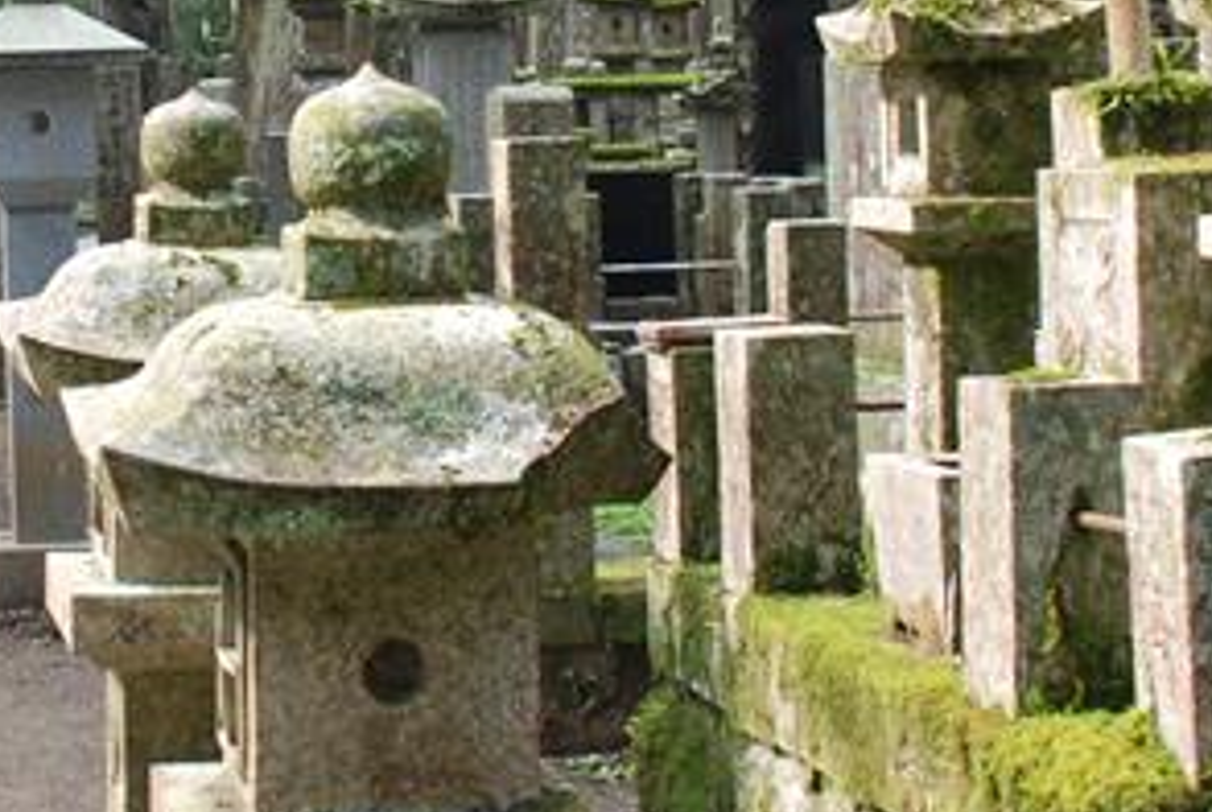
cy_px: 76
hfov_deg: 21.5
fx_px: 3169
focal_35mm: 94
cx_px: 309
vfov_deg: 14.4
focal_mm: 18
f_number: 3.5
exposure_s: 1/30
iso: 250
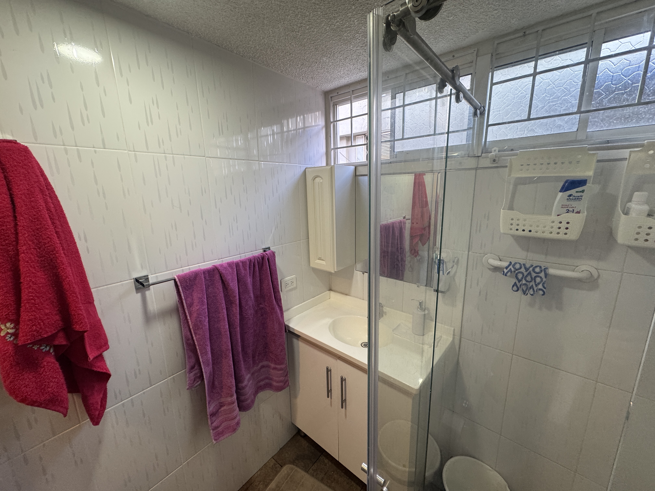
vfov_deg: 85.7
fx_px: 265
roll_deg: +1.1
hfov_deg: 102.1
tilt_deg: -12.6
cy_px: 246
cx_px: 328
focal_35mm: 14
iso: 200
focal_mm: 2.22
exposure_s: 1/120
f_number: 2.2
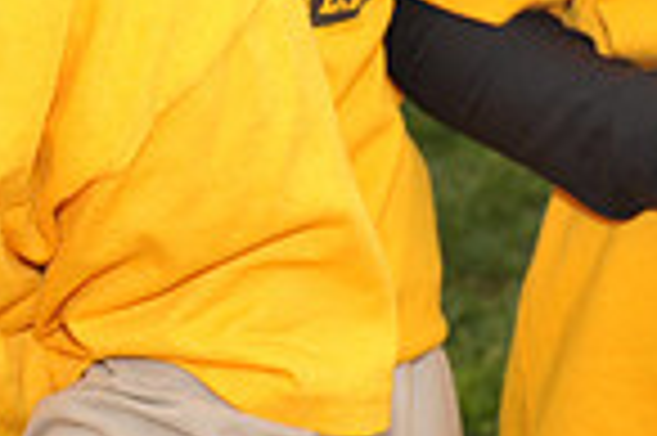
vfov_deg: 5.4
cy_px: -414
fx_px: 4503
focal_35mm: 247
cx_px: -356
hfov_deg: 8.2
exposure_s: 1/250
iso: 400
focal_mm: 62
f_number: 8
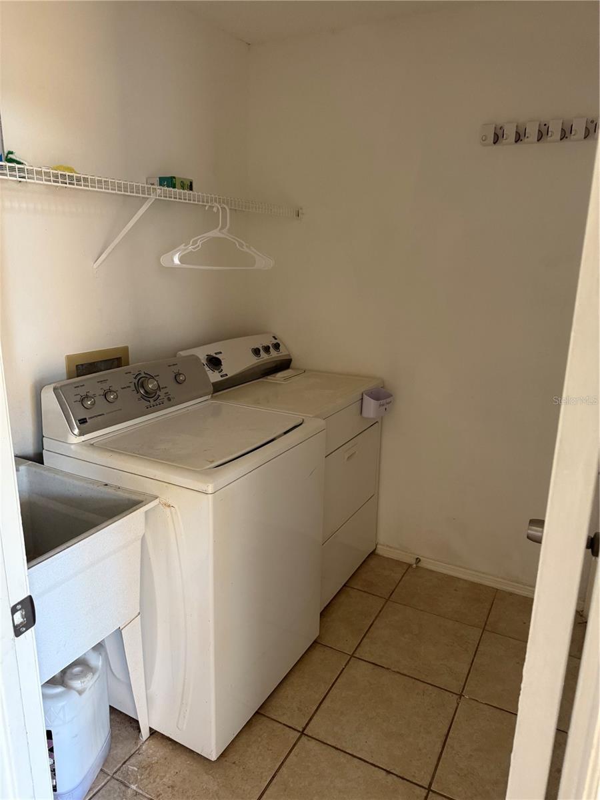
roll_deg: -2.3
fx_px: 555
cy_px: 400
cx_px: 300
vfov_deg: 71.6
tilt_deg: -15.6
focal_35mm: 24
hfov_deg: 56.8
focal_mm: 6.76
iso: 250
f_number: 1.78
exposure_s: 1/60
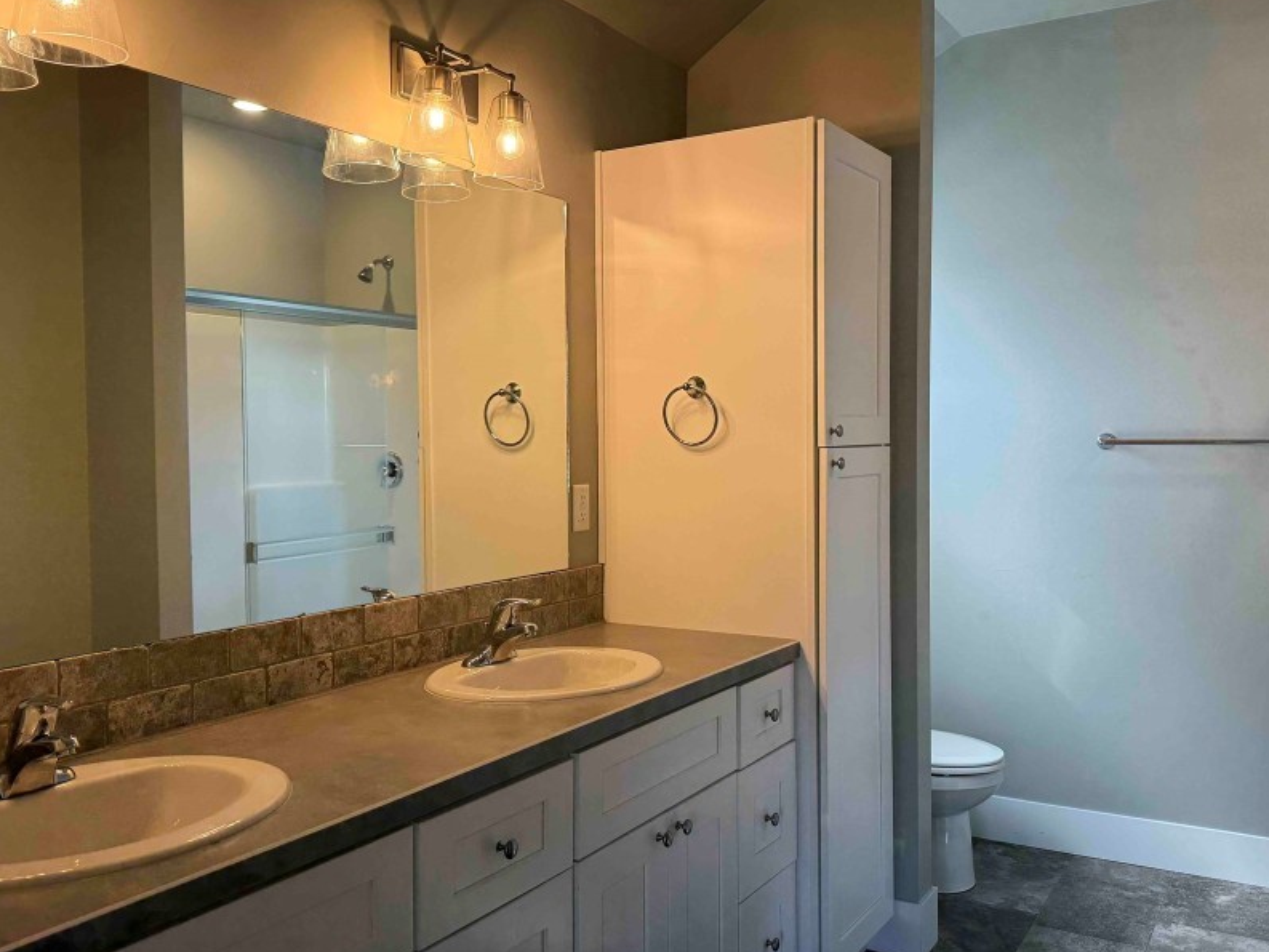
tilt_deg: -2.3
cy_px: 472
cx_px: 664
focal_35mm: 31
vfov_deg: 45.5
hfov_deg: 58.3
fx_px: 1137
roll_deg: +0.5
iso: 160
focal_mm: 6.76
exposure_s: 1/203
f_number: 1.78
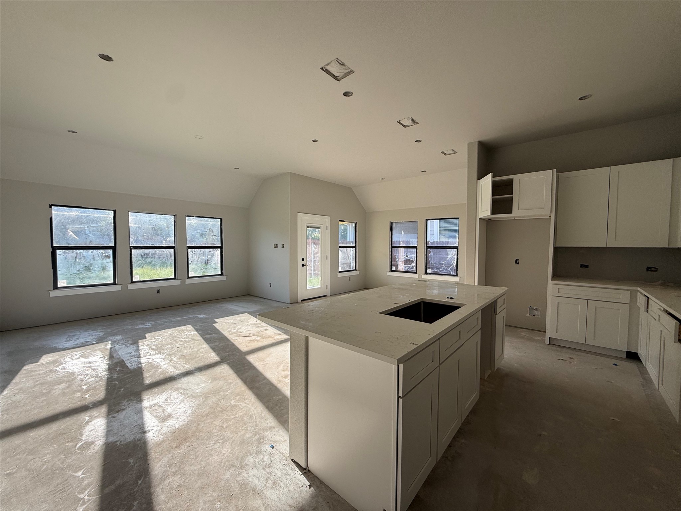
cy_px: 256
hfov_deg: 102.1
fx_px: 275
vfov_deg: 85.7
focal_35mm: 14
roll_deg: -0.5
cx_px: 340
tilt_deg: -1.5
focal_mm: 2.22
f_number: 2.2
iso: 50
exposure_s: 1/144
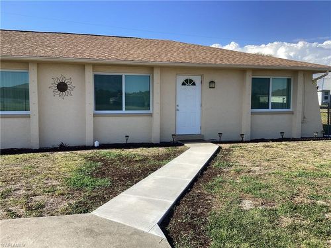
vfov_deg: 45.4
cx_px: 166
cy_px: 124
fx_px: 296
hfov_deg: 58.4
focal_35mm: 31
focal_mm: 3.3
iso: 25
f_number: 2.4
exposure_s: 1/1031
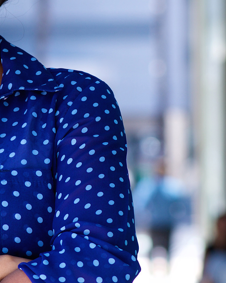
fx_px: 2751
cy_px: 110
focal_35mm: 329
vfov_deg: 5.9
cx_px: 78
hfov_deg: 4.7
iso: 200
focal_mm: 105
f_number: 4
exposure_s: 1/250
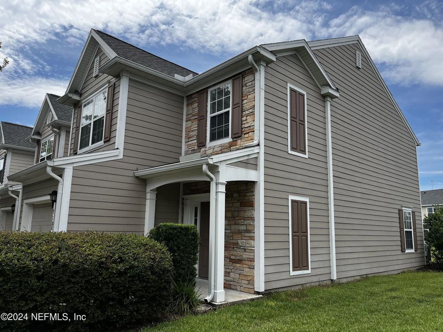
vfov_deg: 53.1
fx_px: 333
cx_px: 222
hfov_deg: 67.3
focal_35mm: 26
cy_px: 166
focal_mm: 5.1
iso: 50
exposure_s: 1/2825
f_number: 1.6
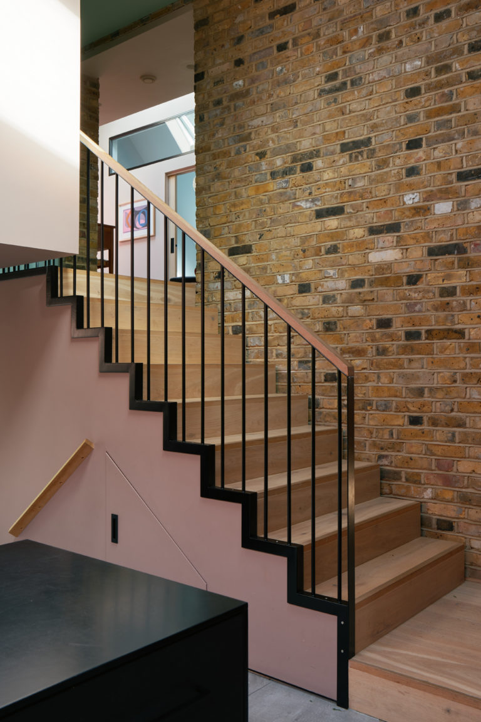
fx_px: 641
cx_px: 240
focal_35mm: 32
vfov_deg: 58.7
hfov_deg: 41.1
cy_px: 361
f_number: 8
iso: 160
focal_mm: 21.3
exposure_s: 1/10
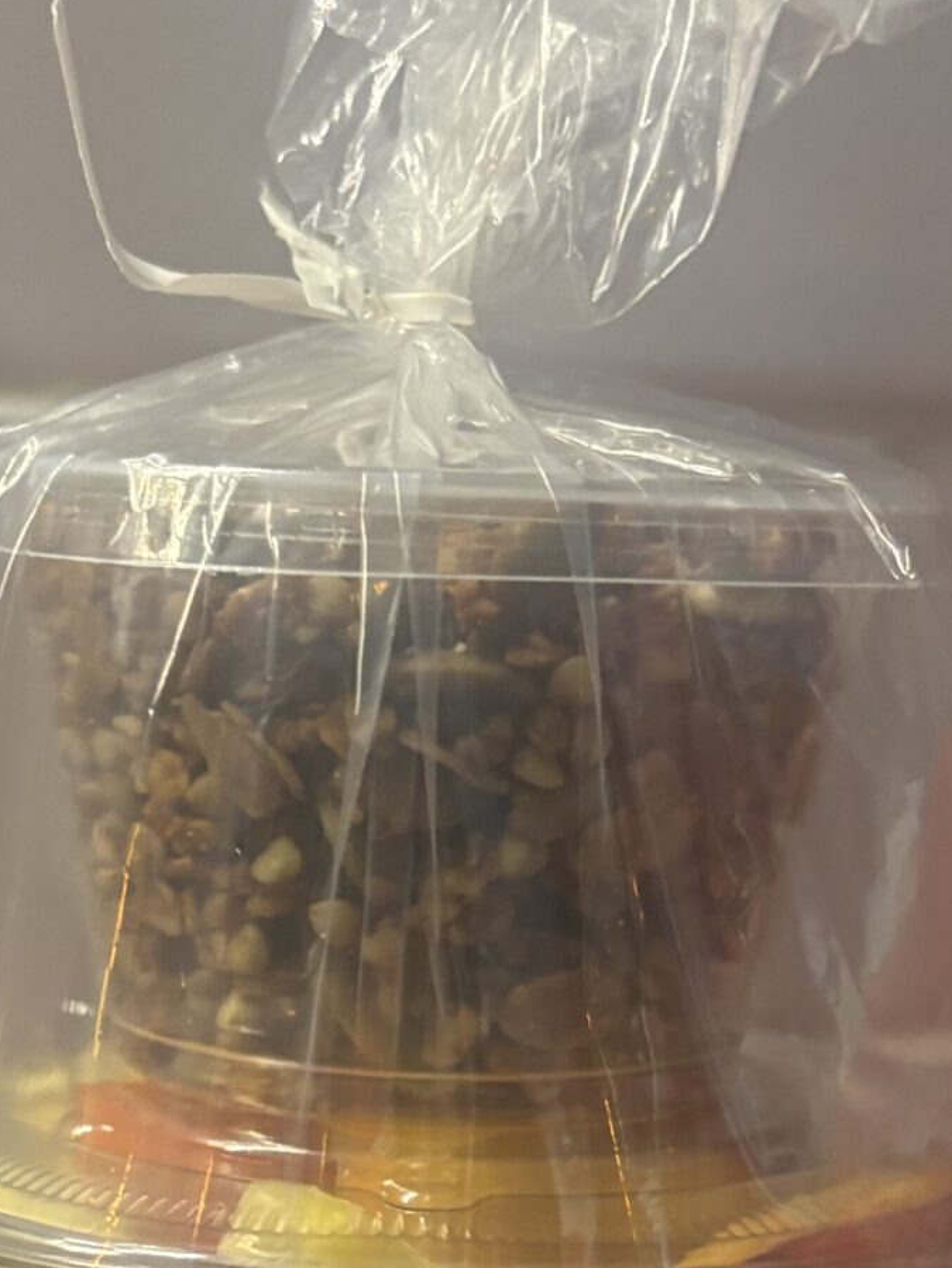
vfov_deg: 25.6
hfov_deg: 19.9
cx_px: 475
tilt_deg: -14.3
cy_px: 1099
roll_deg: -2.9
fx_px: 2712
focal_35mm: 74
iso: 640
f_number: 1.6
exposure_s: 1/29
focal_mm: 5.96
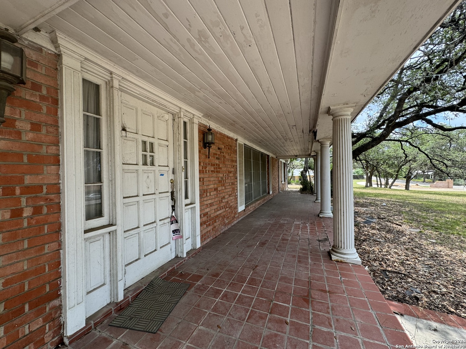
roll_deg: +1.8
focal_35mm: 14
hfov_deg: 102.1
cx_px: 233
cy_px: 174
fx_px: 188
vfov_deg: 85.7
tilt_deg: -0.9
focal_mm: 2.22
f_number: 2.2
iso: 40
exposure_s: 1/220
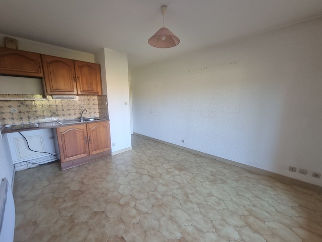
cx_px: 161
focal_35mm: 13
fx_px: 121
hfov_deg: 106.2
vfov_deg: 89.9
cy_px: 121
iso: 160
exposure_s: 1/50
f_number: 2.2
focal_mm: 2.2
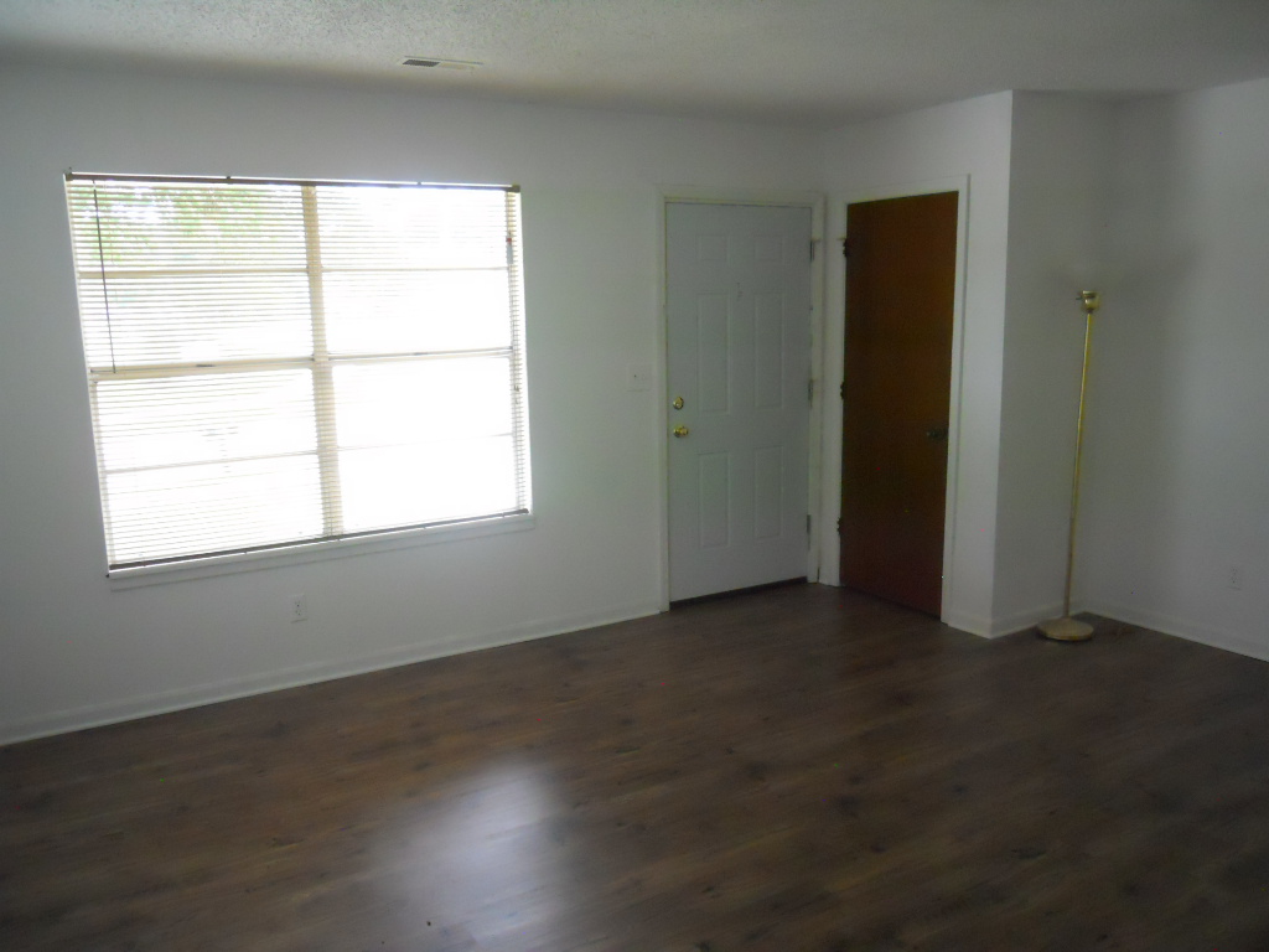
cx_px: 634
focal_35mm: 28
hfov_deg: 63.4
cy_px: 476
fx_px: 1026
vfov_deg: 49.7
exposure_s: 1/125
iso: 640
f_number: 2.7
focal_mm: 5
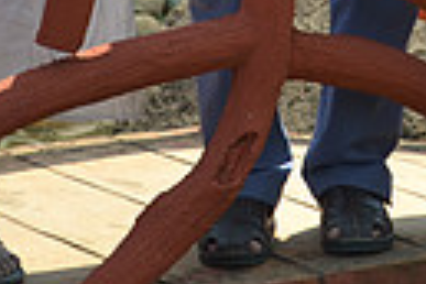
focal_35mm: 339
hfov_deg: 6.1
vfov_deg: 4.0
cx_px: 337
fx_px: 4011
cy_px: -317
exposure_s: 1/200
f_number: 5.3
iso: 100
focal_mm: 42
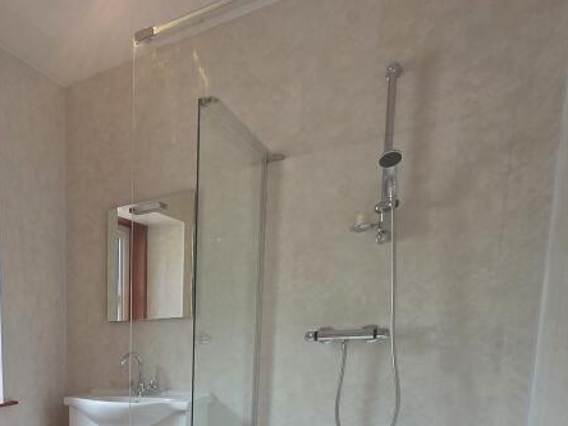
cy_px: 416
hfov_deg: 45.3
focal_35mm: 30
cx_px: -55
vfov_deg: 41.4
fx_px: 492
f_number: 1.9
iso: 160
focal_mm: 2.2
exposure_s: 1/100
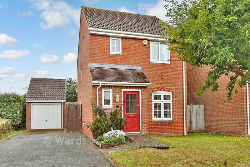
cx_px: 125
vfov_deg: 53.2
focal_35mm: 24
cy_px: 84
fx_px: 167
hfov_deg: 73.7
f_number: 6.3
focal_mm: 16
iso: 1000
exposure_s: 1/160
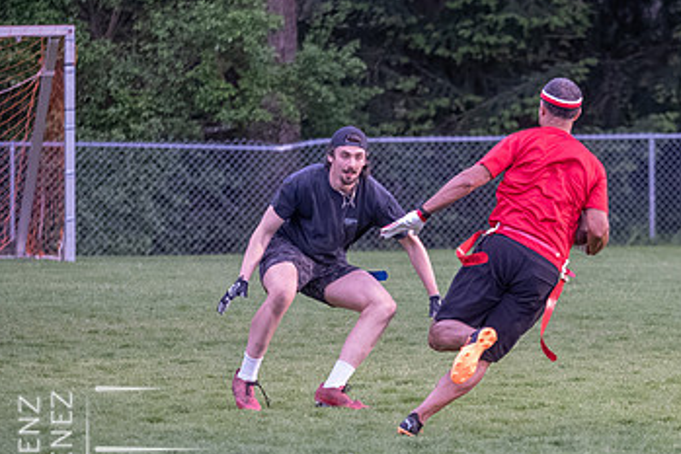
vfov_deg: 2.8
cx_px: 551
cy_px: 260
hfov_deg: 4.1
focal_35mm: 500
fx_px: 9462
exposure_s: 1/1250
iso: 4000
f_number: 2.8
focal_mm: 142
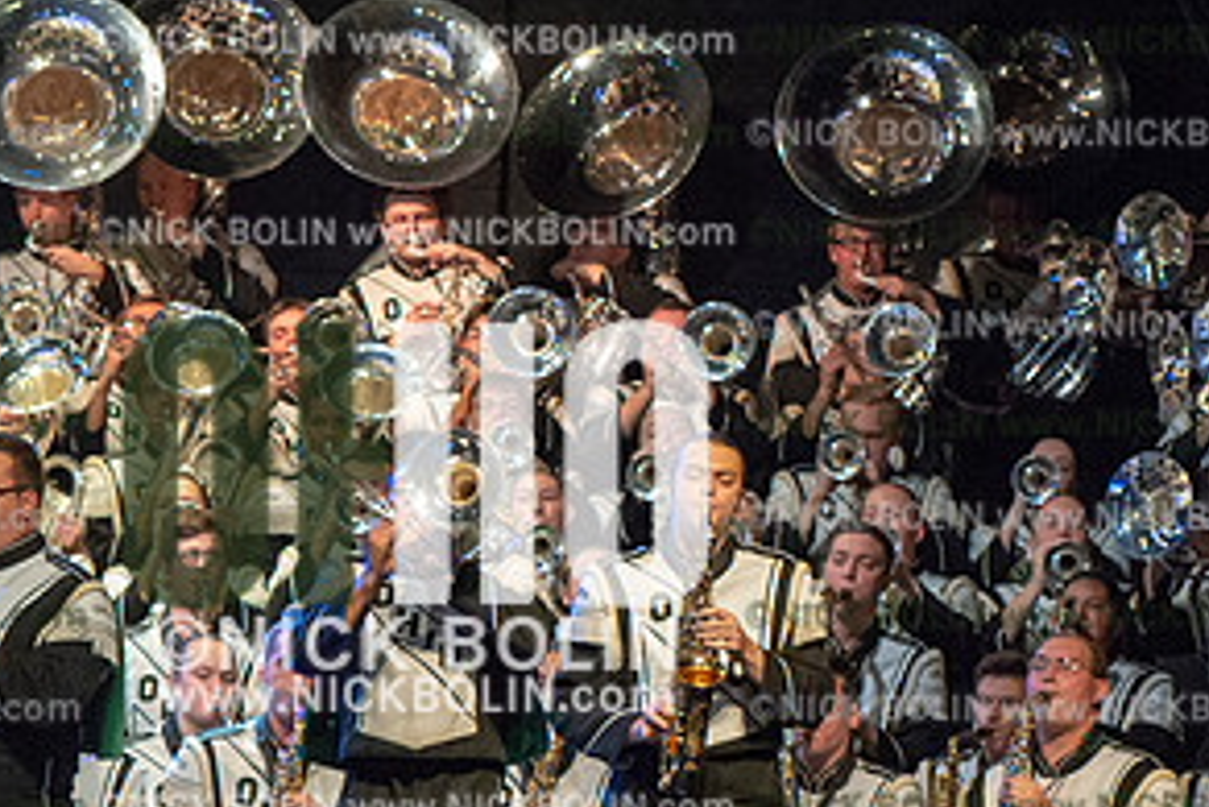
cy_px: 517
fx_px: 11995
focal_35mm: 357
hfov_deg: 5.8
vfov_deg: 3.9
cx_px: 414
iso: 8000
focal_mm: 180
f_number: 5.6
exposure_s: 1/250
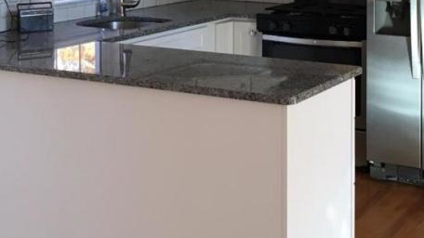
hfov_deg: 29.7
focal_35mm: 71
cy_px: -39
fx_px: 798
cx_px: 252
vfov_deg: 16.3
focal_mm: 4.15
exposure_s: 1/30
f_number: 2.2
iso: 32
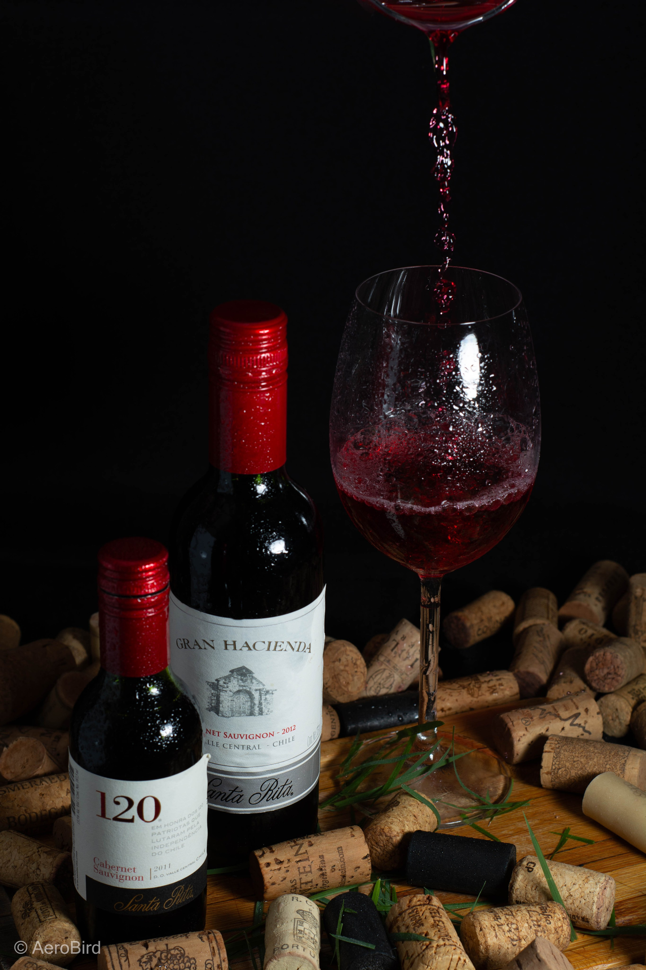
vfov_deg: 27.0
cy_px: 485
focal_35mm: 75
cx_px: 323
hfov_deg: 18.2
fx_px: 2019
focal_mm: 50
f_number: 8
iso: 100
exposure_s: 1/200
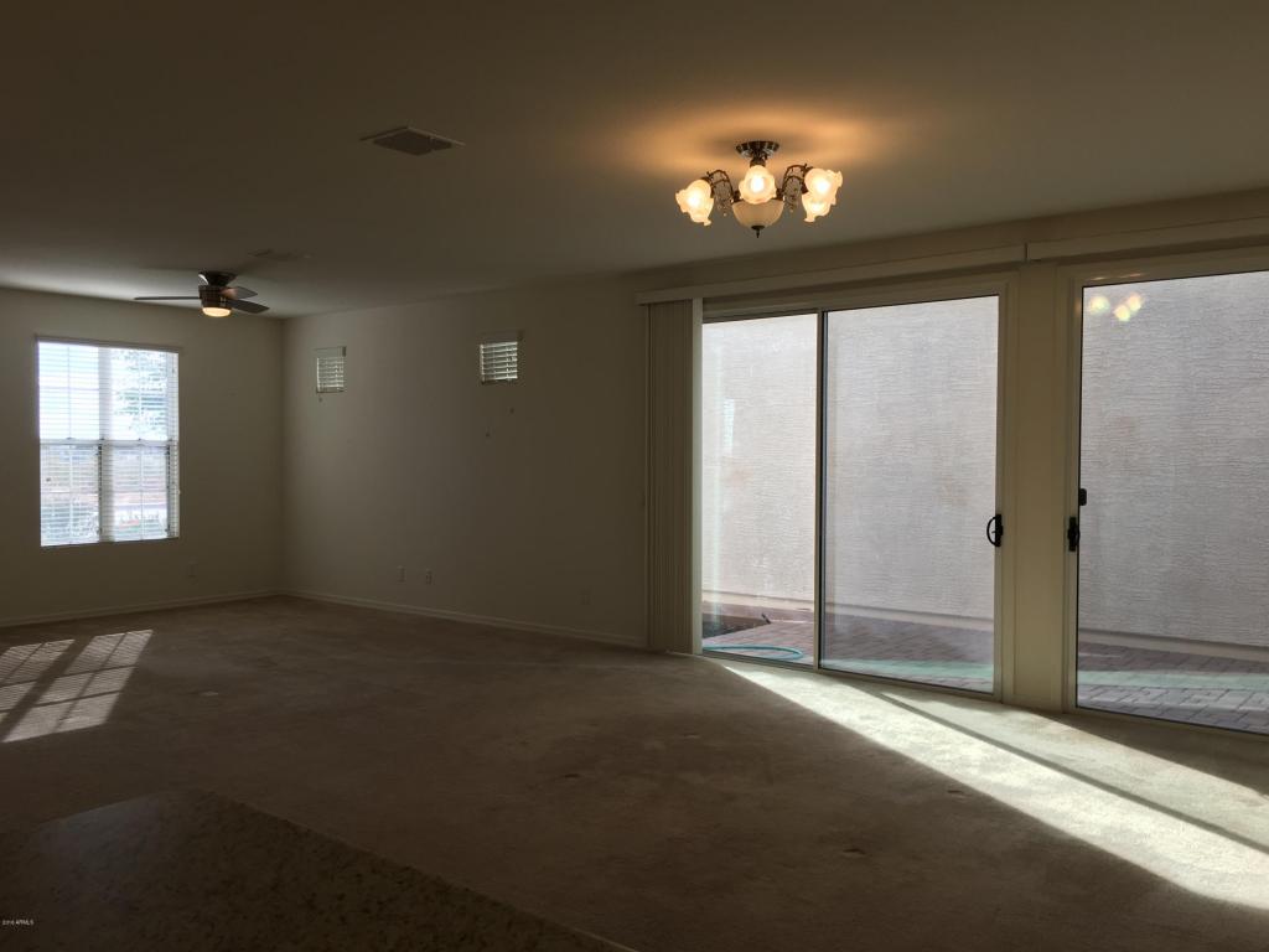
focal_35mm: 29
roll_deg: -0.2
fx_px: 1063
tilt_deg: +0.3
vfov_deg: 48.2
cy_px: 476
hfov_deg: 61.7
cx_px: 634
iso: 25
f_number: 2.2
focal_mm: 4.15
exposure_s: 1/127
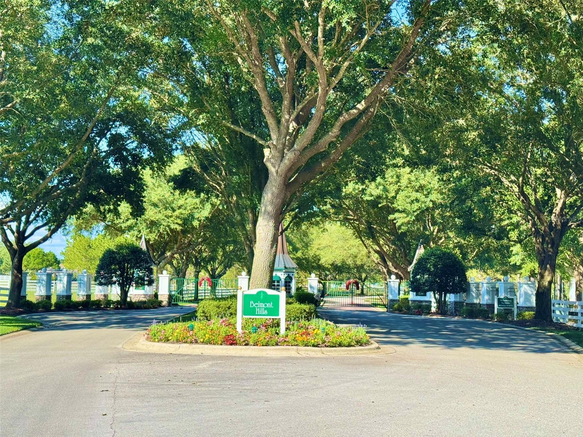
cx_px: 292
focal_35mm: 48
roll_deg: -1.0
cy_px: 218
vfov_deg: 30.3
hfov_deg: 39.7
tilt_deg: +3.7
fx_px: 808
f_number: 1.78
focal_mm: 6.76
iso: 64
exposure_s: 1/1524
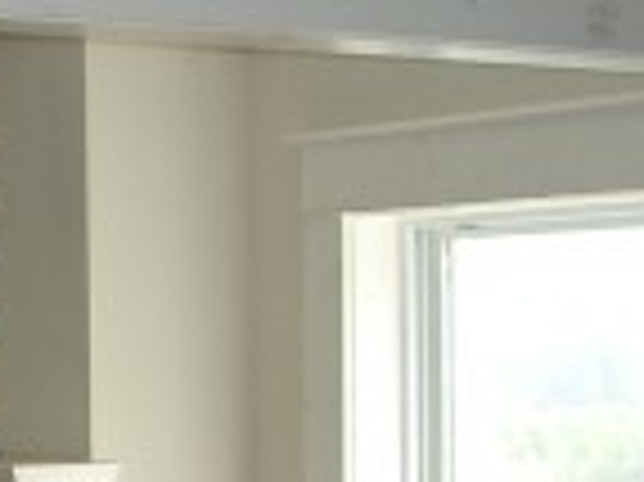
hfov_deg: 11.0
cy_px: 581
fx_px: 3160
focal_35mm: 170
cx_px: -423
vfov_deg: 8.6
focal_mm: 6.2
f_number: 2.7
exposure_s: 1/250
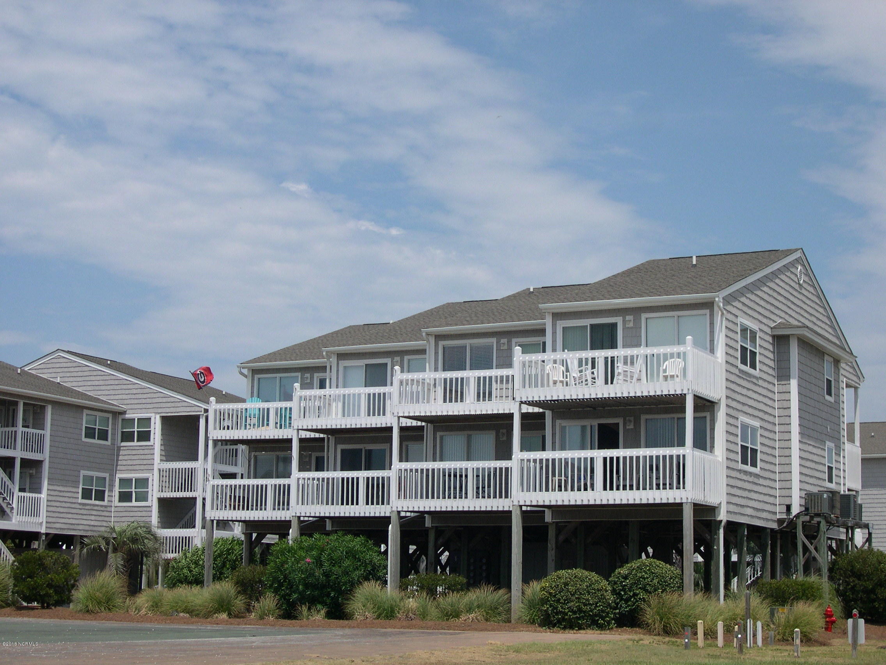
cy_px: 332
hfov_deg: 31.2
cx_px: 443
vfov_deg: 23.7
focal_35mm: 62
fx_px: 1587
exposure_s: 1/373
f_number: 9.6
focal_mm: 13.2
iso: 141
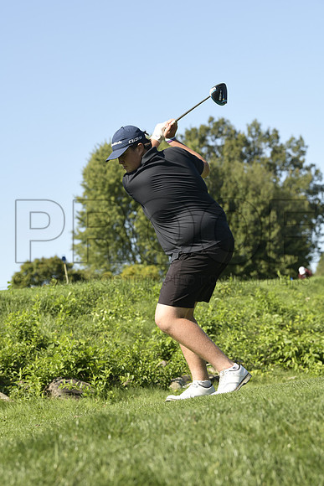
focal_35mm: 102
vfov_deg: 20.0
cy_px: 243
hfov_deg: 13.4
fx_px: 1376
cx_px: 162
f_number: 6.3
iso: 250
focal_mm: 102
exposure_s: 1/500
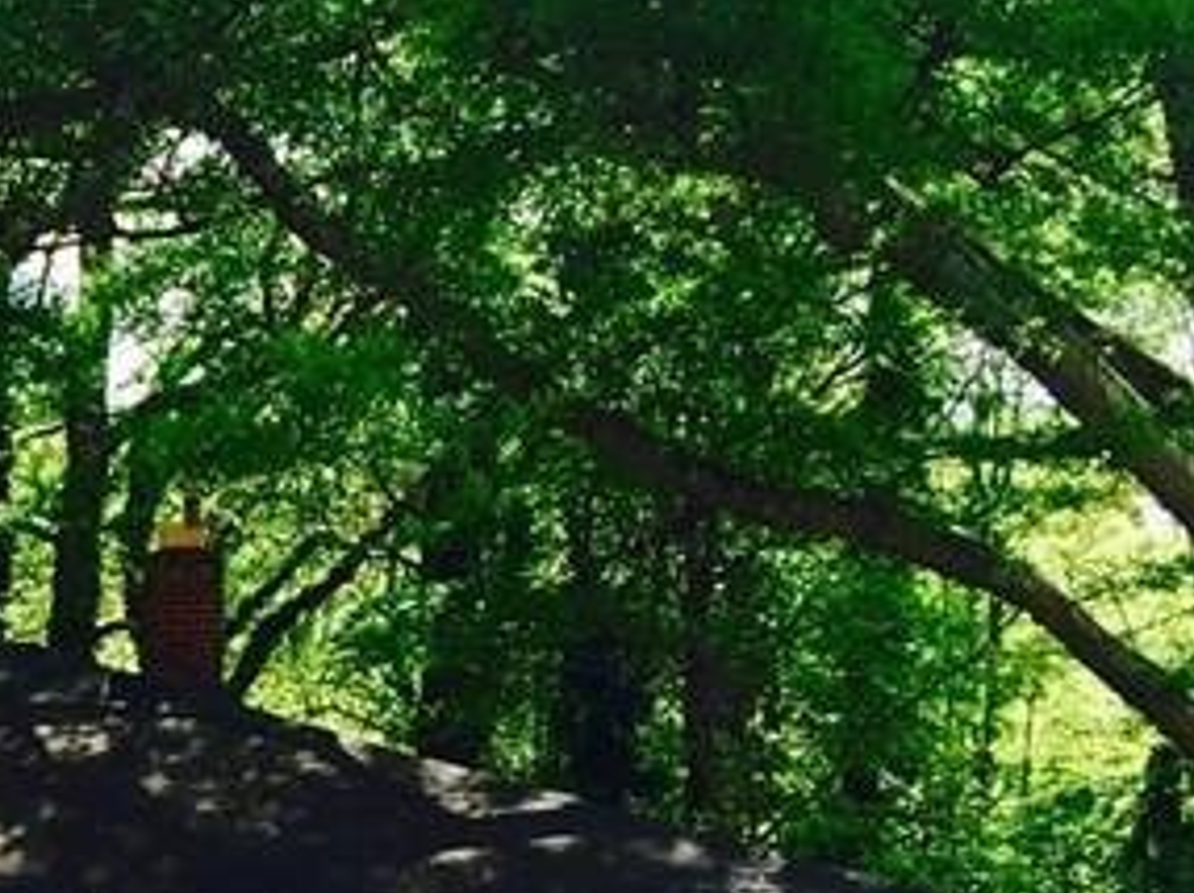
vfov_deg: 13.9
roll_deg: -0.8
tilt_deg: +0.4
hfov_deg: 17.3
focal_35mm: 104
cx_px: -539
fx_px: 3584
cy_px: 1022
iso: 32
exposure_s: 1/408
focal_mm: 4.15
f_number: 2.2
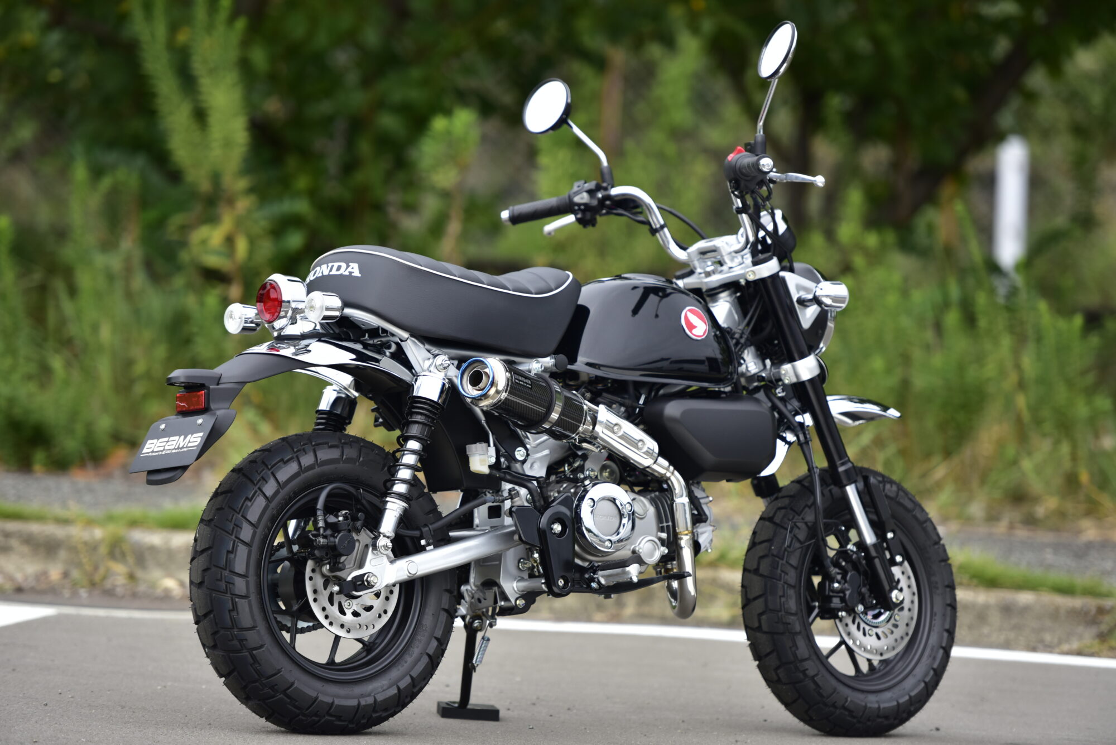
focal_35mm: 165
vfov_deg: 8.3
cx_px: 558
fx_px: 5117
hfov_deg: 12.4
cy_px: 372
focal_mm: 165
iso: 250
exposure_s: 1/2000
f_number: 2.8
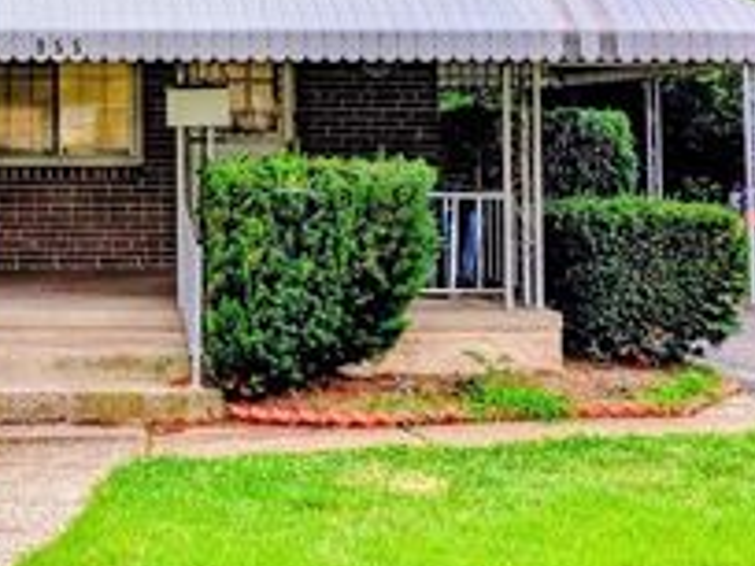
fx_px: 1287
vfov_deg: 24.2
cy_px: 78
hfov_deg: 30.3
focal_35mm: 59
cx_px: -11
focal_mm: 6.9
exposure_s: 1/168
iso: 65
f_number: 1.68
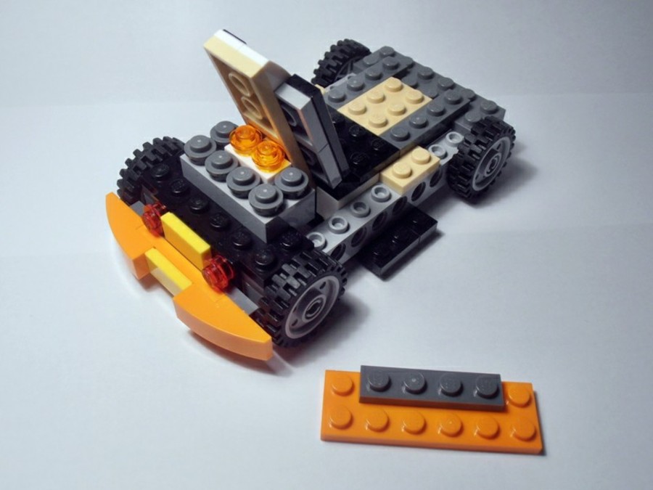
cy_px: 245
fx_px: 698
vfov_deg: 38.7
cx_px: 326
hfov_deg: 50.1
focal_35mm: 37
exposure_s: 1/50
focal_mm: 6.61
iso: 80
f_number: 3.9
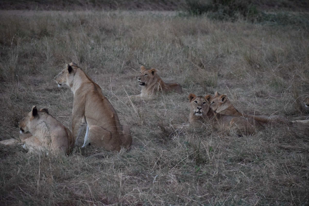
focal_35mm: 195
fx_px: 1674
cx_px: 154
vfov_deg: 7.0
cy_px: 103
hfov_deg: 10.5
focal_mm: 130
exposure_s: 1/80
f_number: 4.8
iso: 6400
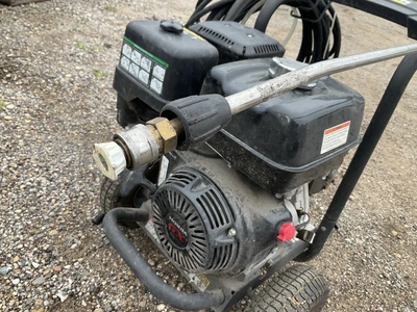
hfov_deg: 61.7
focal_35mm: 29
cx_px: 208
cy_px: 156
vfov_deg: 48.2
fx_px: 349
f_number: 1.8
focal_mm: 3
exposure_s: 1/230
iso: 20
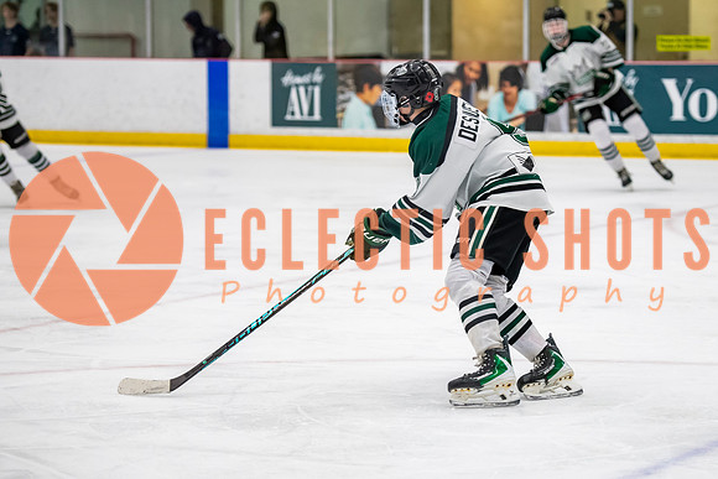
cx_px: 455
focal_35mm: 132
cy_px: 288
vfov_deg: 10.4
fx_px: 2640
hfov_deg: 15.5
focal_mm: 102
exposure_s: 1/640
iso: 2000
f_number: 3.2
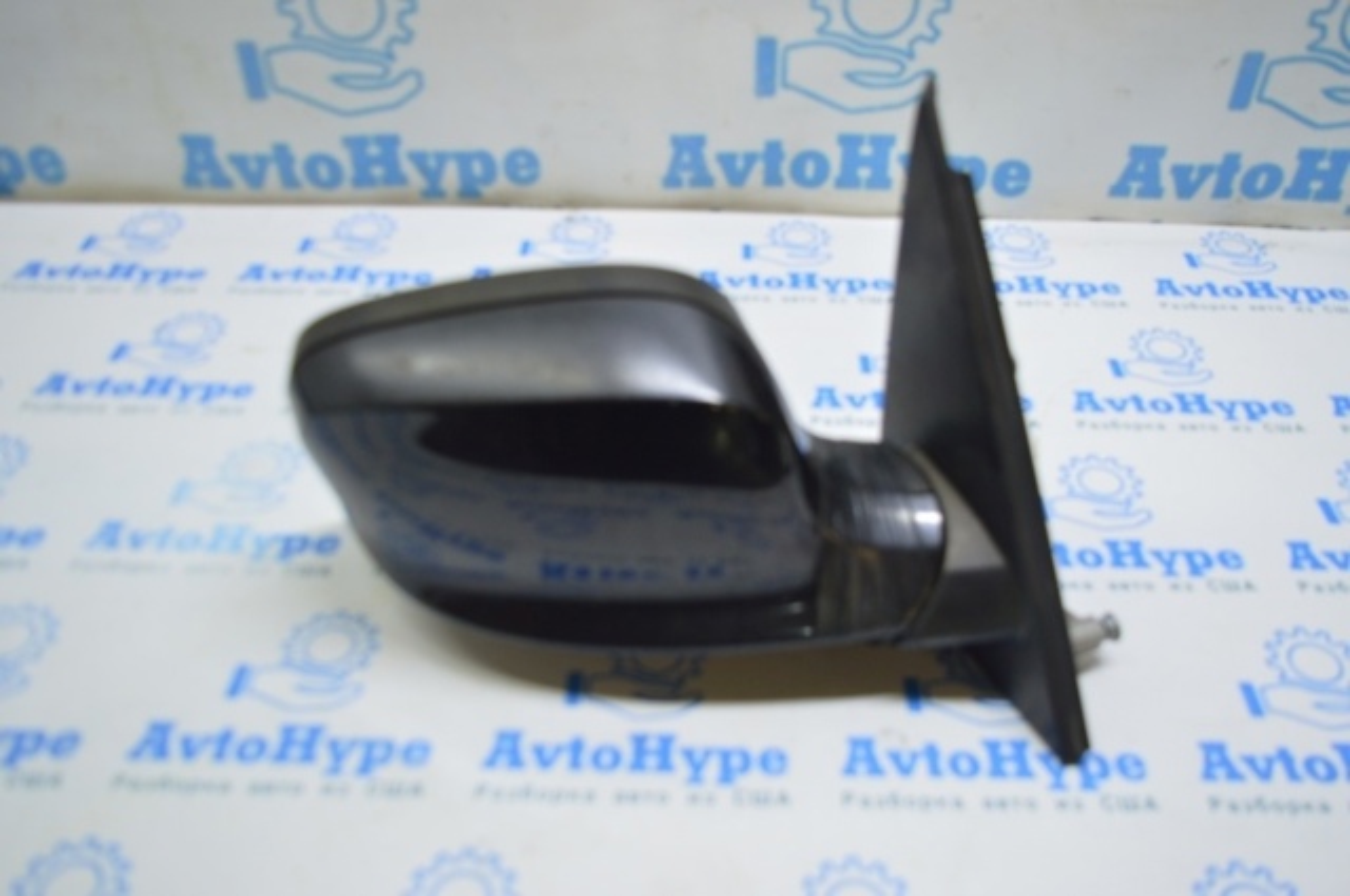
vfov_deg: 39.9
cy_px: 448
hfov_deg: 57.3
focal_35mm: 33
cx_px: 675
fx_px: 1236
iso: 400
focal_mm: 22
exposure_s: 1/50
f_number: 3.8
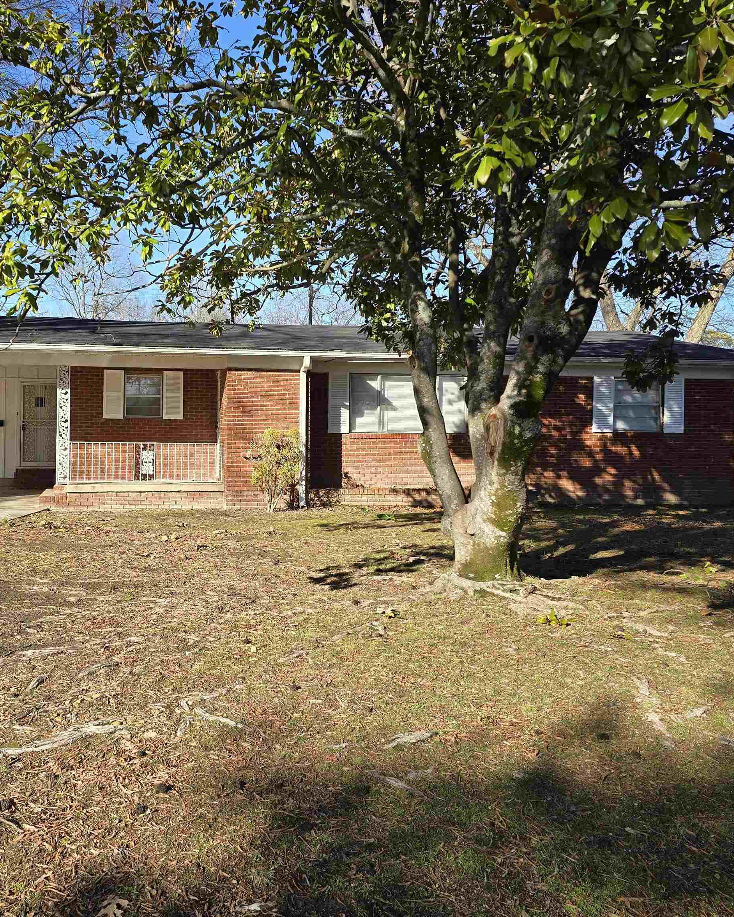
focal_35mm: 30
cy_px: 458
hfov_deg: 47.6
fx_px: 815
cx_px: 235
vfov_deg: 58.8
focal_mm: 6.3
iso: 12
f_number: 1.7
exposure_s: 1/348
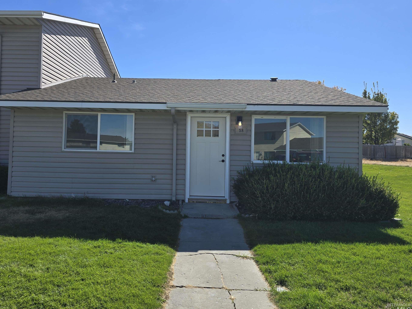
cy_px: 146
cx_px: 189
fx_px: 309
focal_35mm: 26
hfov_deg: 67.2
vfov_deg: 53.0
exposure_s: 1/781
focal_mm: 6.3
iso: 12
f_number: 1.7
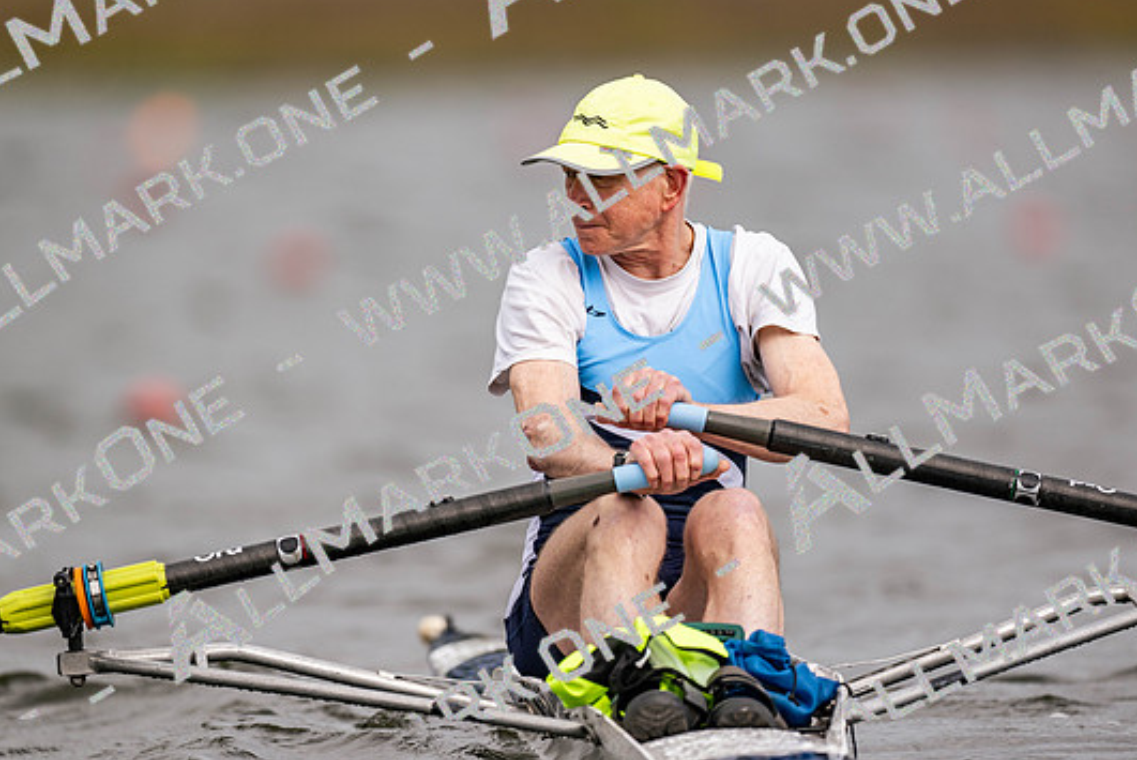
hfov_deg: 3.1
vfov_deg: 2.1
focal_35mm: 655
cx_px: 602
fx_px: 20703
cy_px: 352
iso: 180
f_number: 4
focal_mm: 600
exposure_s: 1/2500
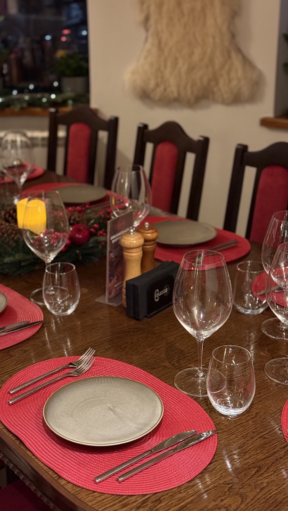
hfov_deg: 22.6
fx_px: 719
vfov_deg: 39.2
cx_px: 117
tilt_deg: -20.9
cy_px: 259
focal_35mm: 53
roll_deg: +1.4
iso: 500
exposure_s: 1/33
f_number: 1.78
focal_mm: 6.76
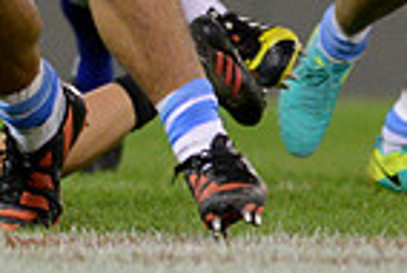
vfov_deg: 0.8
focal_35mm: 1712
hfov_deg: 1.2
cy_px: -274
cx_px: -72
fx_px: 19375
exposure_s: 1/800
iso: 4500
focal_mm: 420
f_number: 4
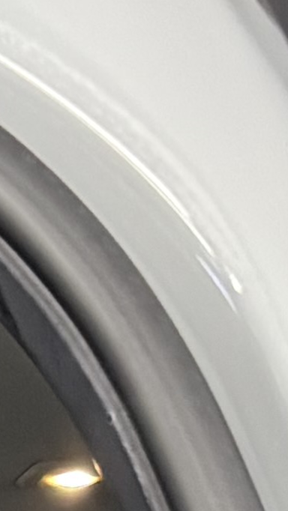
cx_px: -986
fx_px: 2971
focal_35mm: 219
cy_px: 1340
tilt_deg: -10.4
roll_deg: -2.3
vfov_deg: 8.7
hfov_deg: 4.9
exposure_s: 1/50
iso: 320
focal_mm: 6.76
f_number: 1.78
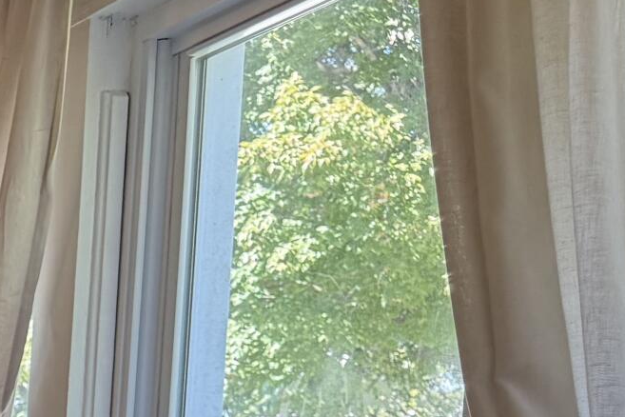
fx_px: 1979
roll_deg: -1.2
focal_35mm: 114
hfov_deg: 15.0
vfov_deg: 11.5
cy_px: 652
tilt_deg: -3.2
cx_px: -588
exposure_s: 1/228
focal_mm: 6.76
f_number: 1.78
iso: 200
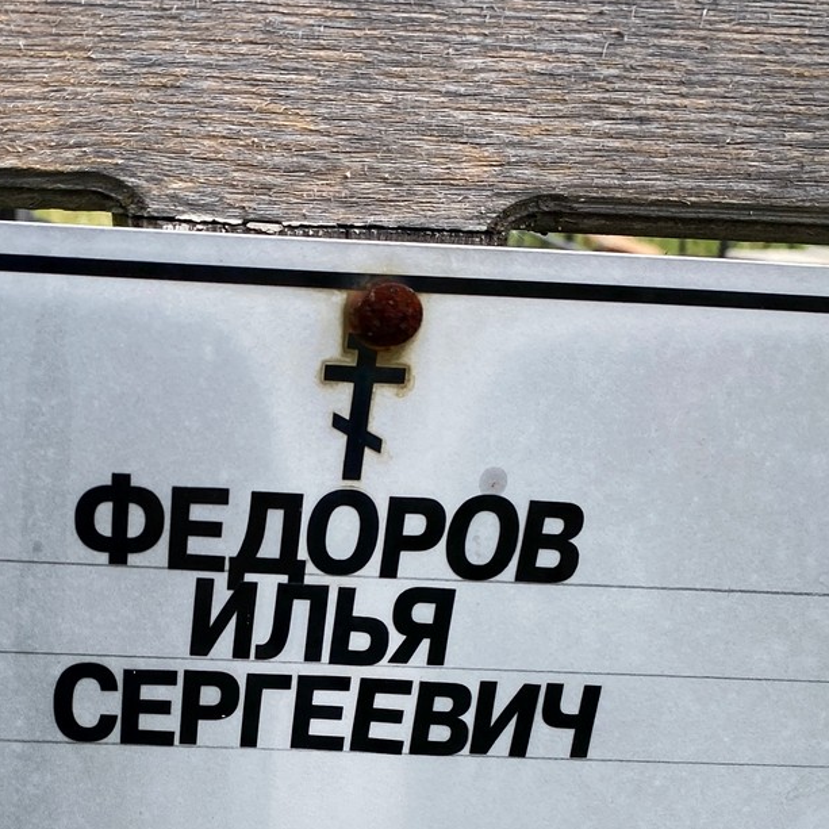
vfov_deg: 30.6
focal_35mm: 54
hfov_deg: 31.1
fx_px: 1463
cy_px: 703
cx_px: 203
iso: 32
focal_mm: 4.25
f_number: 1.8
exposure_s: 1/633
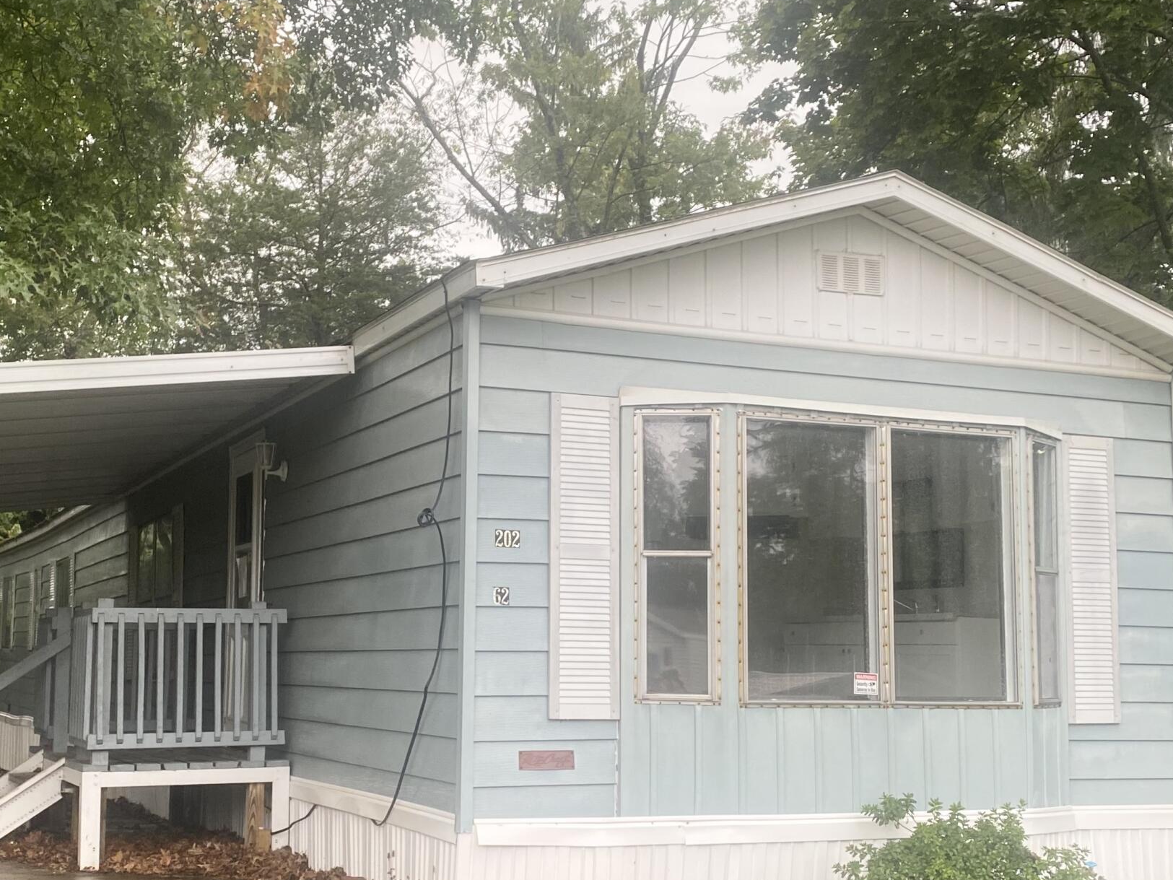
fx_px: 1627
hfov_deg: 39.6
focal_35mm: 48
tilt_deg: +8.0
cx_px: 505
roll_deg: -1.0
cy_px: 501
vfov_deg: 30.2
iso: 125
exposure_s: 1/101
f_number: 1.8
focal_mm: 4.25
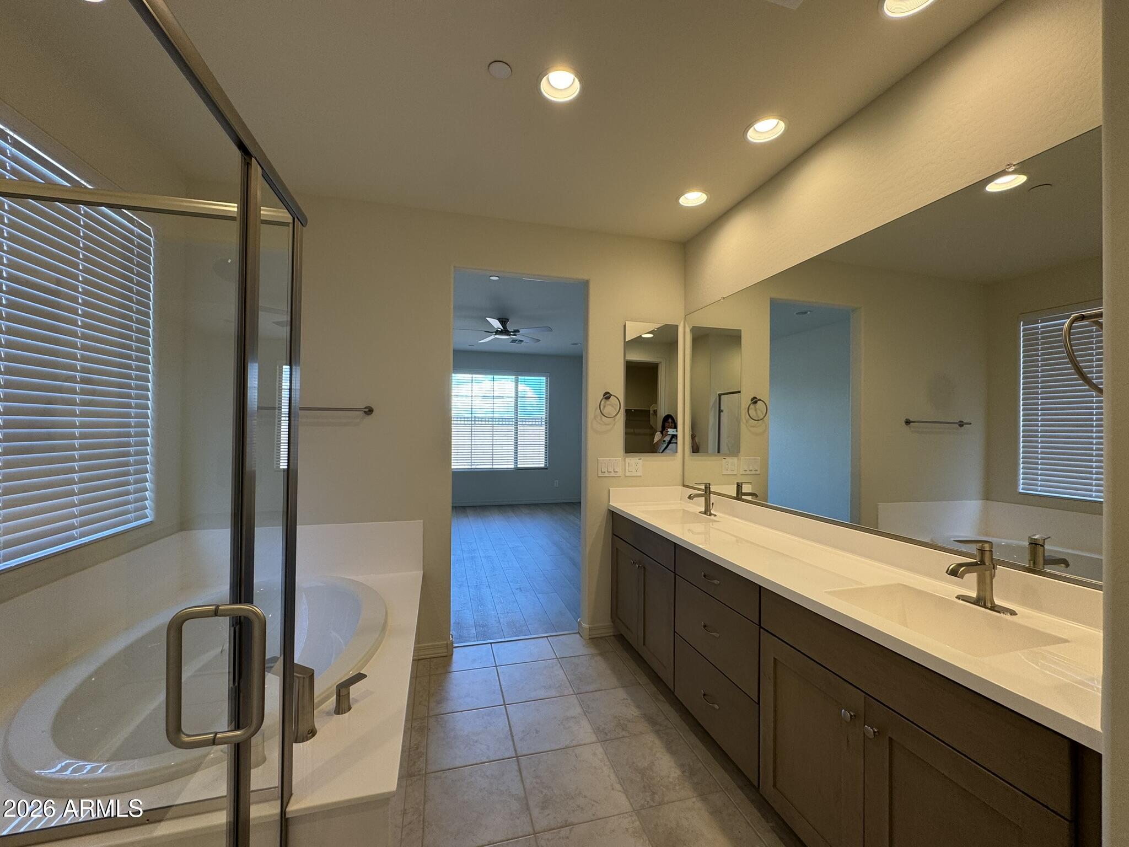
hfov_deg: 102.1
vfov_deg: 85.7
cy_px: 424
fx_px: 457
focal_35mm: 14
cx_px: 564
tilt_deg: -0.1
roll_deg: -0.6
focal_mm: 2.22
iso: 100
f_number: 2.2
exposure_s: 1/120
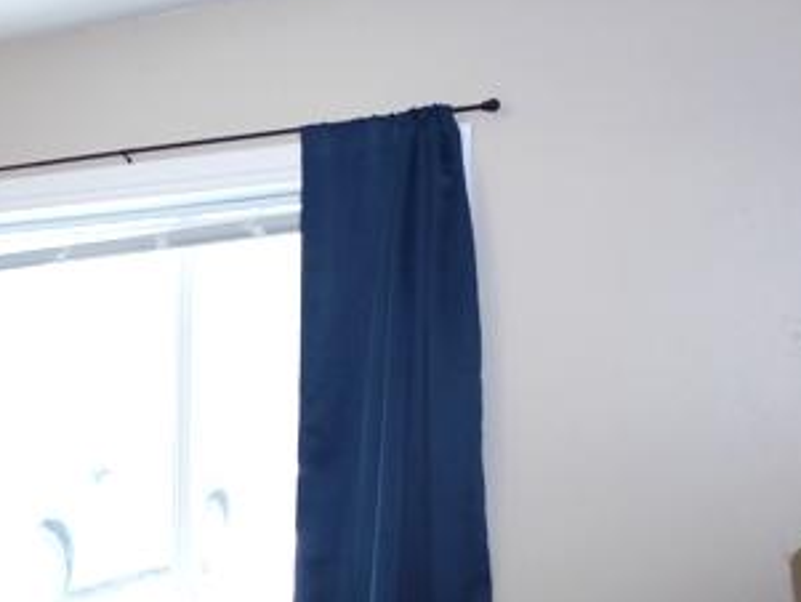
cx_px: 75
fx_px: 1181
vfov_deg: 28.0
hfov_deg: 35.2
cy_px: 485
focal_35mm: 51
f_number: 3.3
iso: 125
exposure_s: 1/60
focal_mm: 4.3
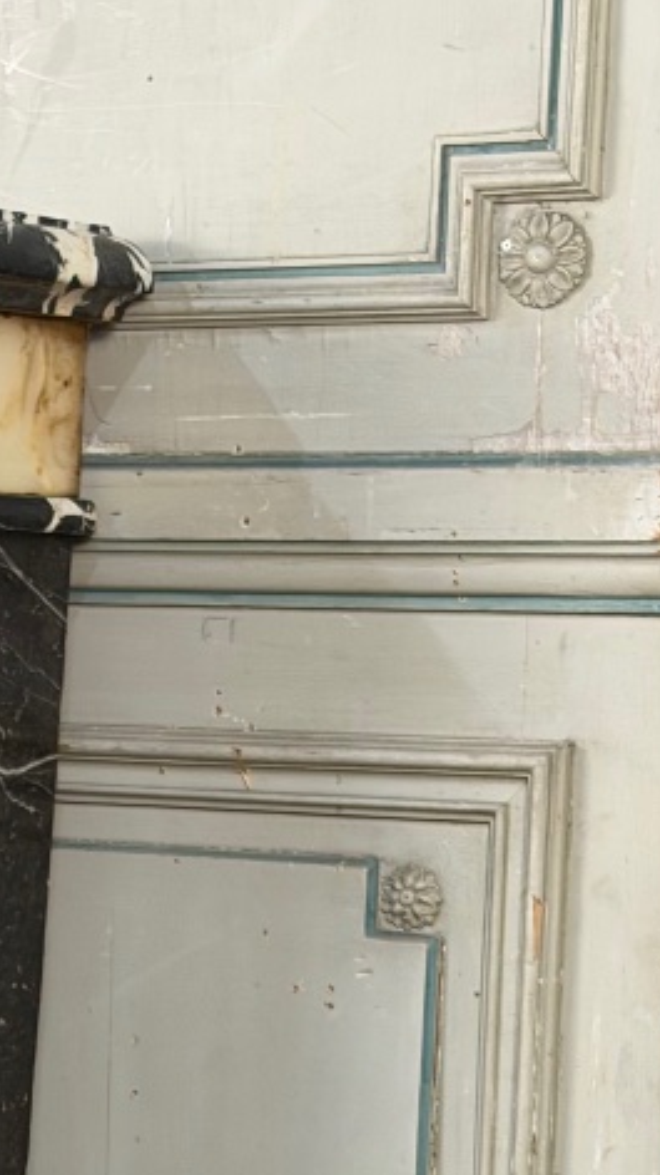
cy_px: 1212
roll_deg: -1.4
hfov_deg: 9.0
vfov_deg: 15.8
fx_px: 4144
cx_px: -139
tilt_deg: -8.9
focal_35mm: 133
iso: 125
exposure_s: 1/50
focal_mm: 6.76
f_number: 1.78
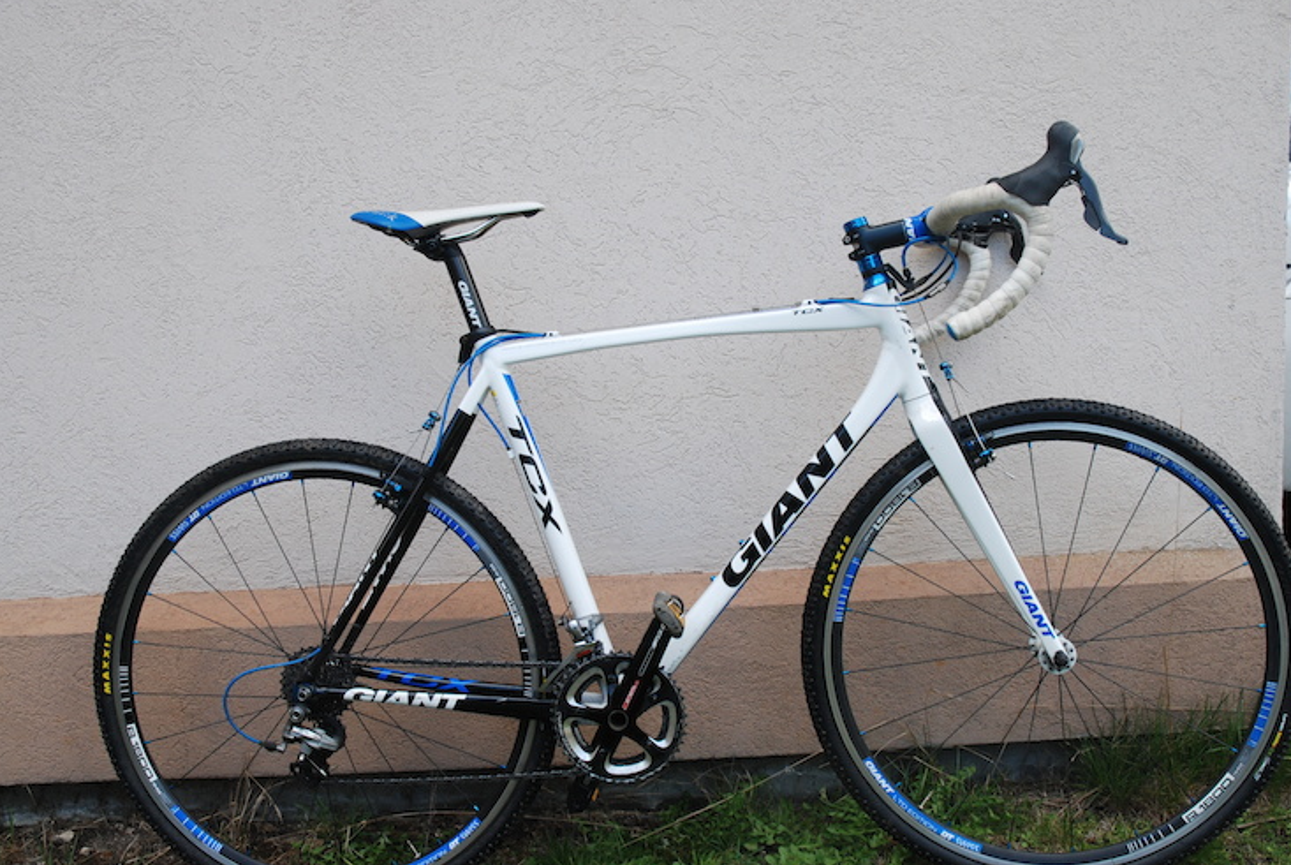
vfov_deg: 37.0
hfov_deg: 53.1
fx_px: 1293
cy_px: 433
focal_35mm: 36
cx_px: 648
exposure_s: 1/200
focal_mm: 22
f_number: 7.1
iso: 400
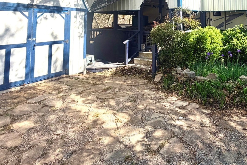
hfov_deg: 66.7
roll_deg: -1.6
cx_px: 173
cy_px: 9
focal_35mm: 26
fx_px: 178
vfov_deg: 44.1
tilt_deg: +3.0
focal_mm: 2.22
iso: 40
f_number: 2.2
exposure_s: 1/751
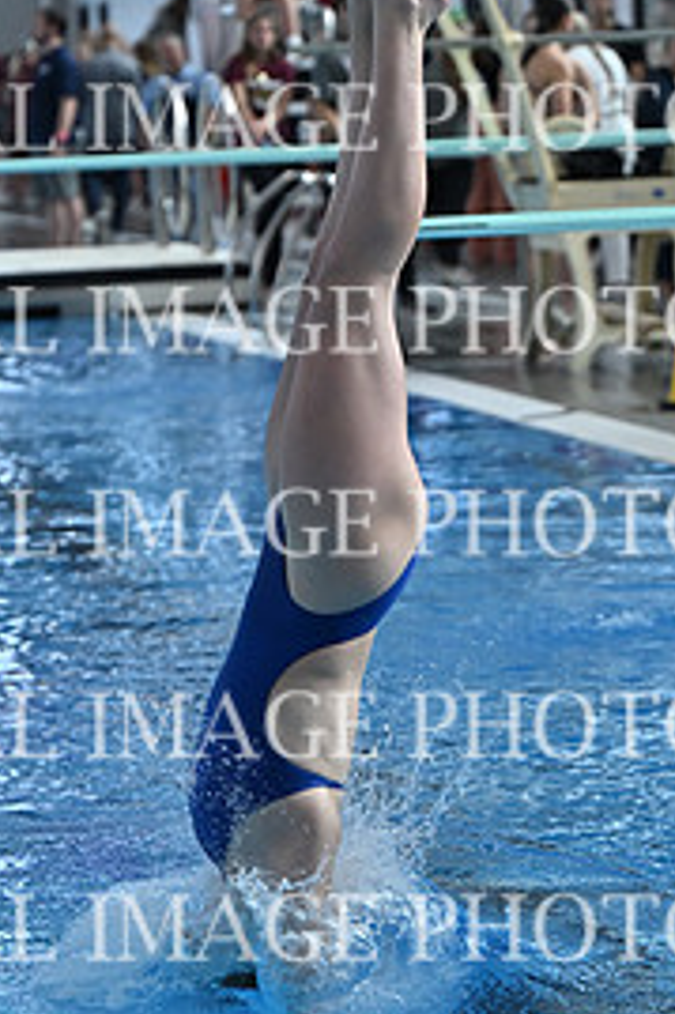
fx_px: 4252
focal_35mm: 151
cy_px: 219
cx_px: 383
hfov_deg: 9.1
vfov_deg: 13.5
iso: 640
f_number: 2.8
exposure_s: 1/1600
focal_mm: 70
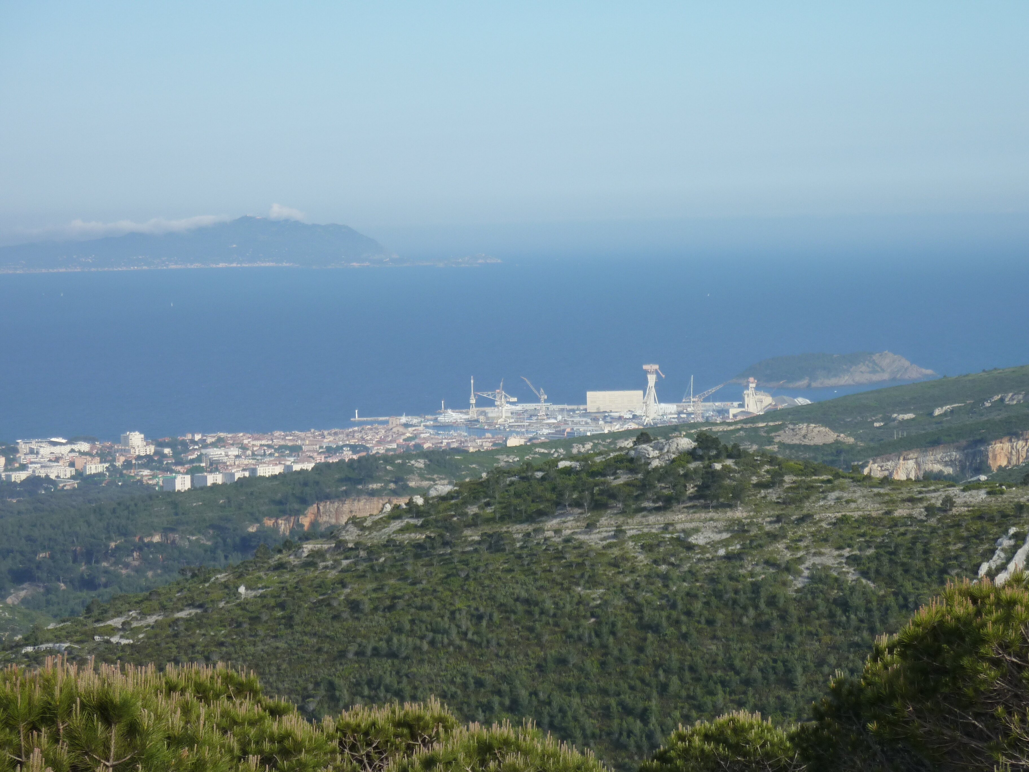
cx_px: 514
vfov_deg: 12.5
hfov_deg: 16.6
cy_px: 386
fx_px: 3537
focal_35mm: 119
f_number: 4.4
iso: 125
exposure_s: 1/500
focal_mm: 19.5
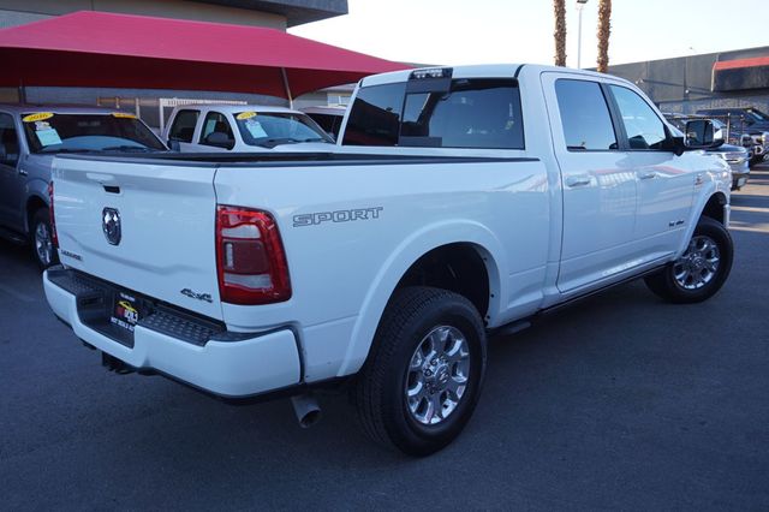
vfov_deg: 43.6
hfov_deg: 62.0
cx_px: 384
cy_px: 256
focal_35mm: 30
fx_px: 640
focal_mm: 20
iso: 100
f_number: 5.6
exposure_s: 1/80
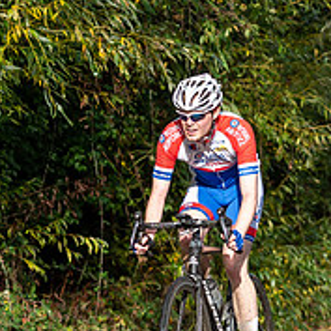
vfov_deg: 6.4
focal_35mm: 274
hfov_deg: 6.4
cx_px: 200
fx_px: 2964
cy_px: 185
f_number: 3.2
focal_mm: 70
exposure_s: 1/2000
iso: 200
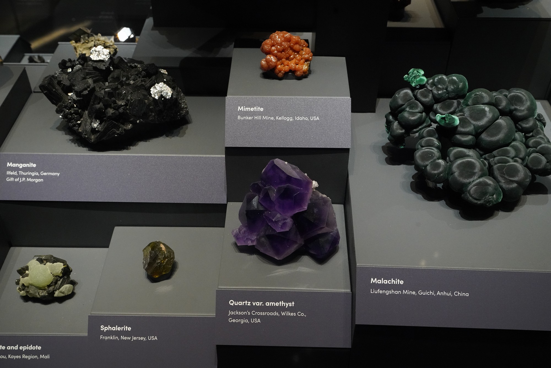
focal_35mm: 40
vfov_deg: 33.4
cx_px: 276
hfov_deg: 48.5
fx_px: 612
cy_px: 184
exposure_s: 1/80
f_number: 10
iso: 6400
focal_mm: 40
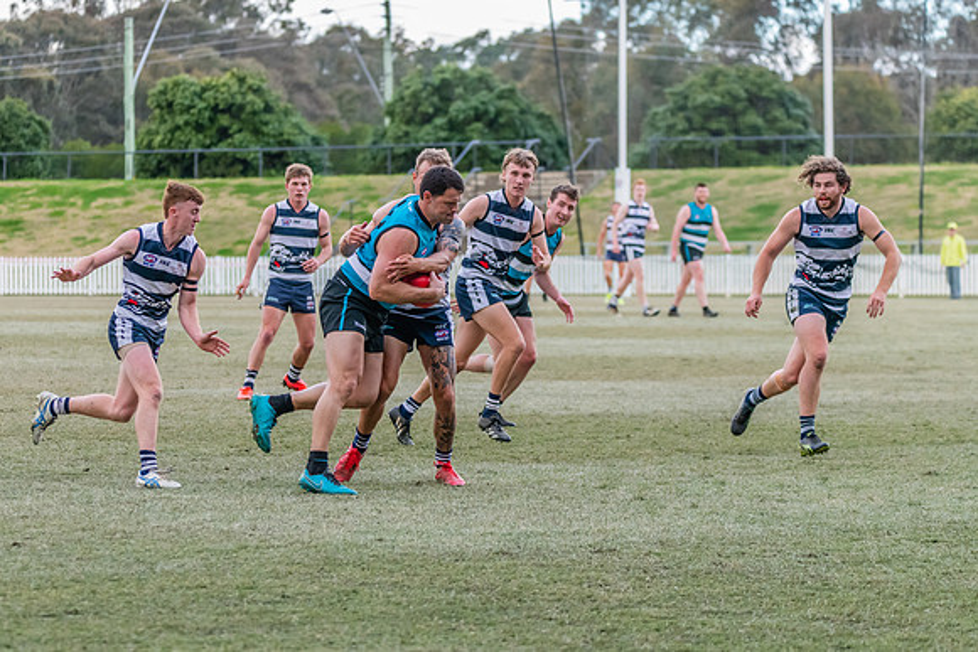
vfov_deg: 7.2
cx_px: 413
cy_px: 336
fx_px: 5157
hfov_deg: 10.8
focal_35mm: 190
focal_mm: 160
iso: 2200
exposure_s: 1/2000
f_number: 5
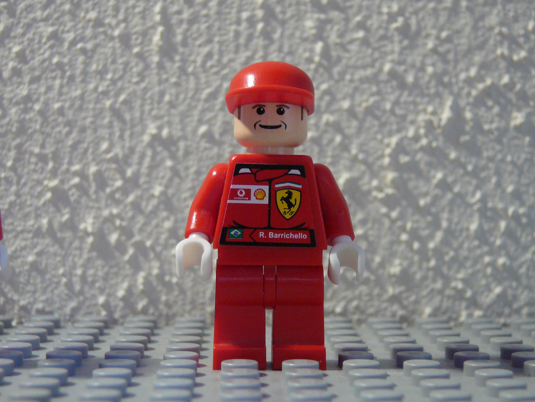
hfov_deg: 23.8
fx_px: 1267
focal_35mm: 82
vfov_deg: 18.0
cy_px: 201
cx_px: 268
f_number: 3.8
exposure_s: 1/20
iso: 200
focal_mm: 12.2
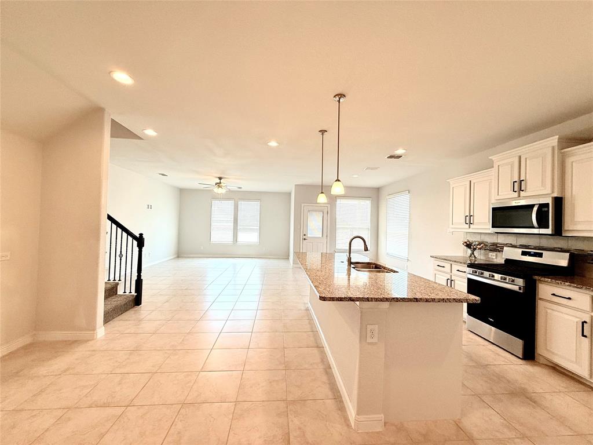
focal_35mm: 14
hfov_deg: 102.1
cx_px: 296
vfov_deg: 85.7
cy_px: 222
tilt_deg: +0.8
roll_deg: -1.2
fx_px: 240
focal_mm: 2.22
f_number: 2.2
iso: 64
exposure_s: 1/122
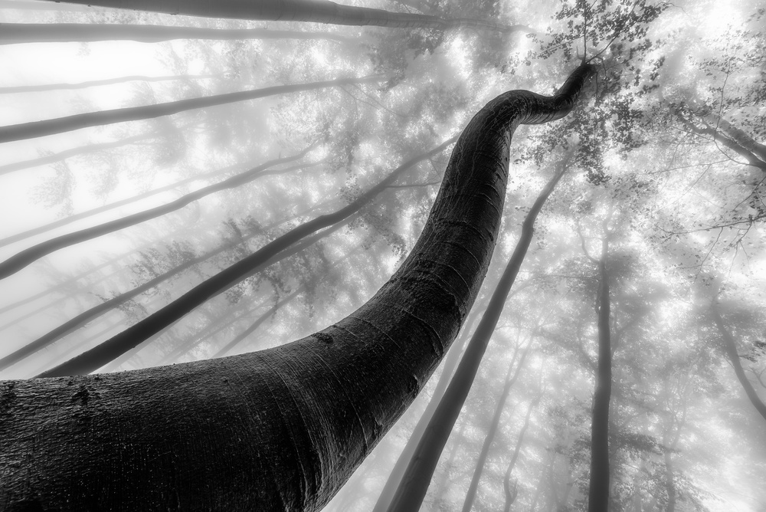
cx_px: 383
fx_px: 319
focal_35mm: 15
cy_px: 256
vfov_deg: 77.4
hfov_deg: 100.4
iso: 50
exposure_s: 1/1.67
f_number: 18
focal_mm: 15
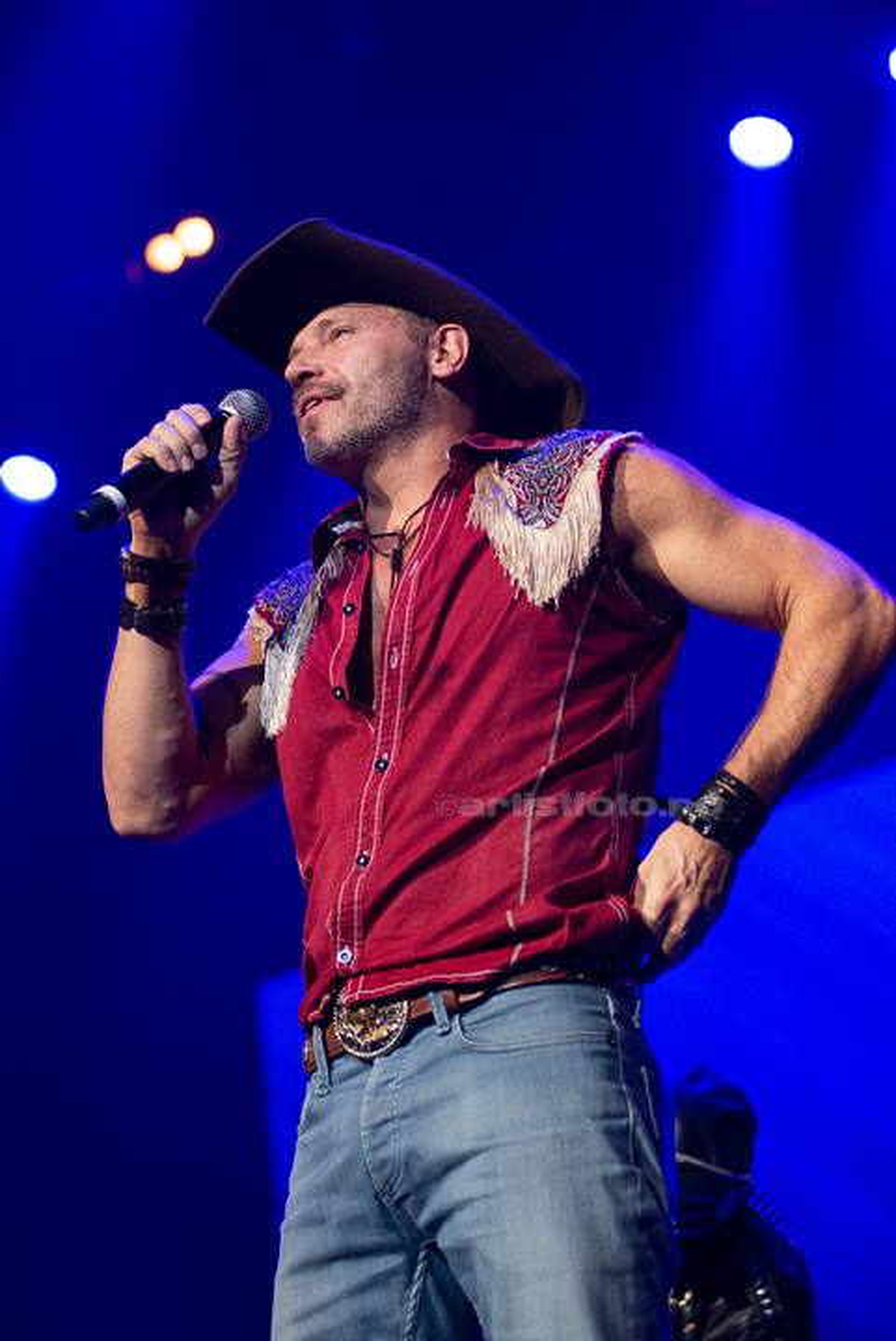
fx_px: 2982
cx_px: 448
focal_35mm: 80
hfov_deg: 17.1
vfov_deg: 25.3
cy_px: 670
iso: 1600
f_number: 3.5
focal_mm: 80
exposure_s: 1/640
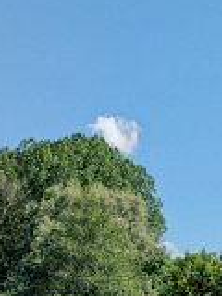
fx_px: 513
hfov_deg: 24.4
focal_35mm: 60
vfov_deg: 29.9
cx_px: 117
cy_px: 300
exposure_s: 1/1471
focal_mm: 6.81
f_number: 1.85
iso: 46
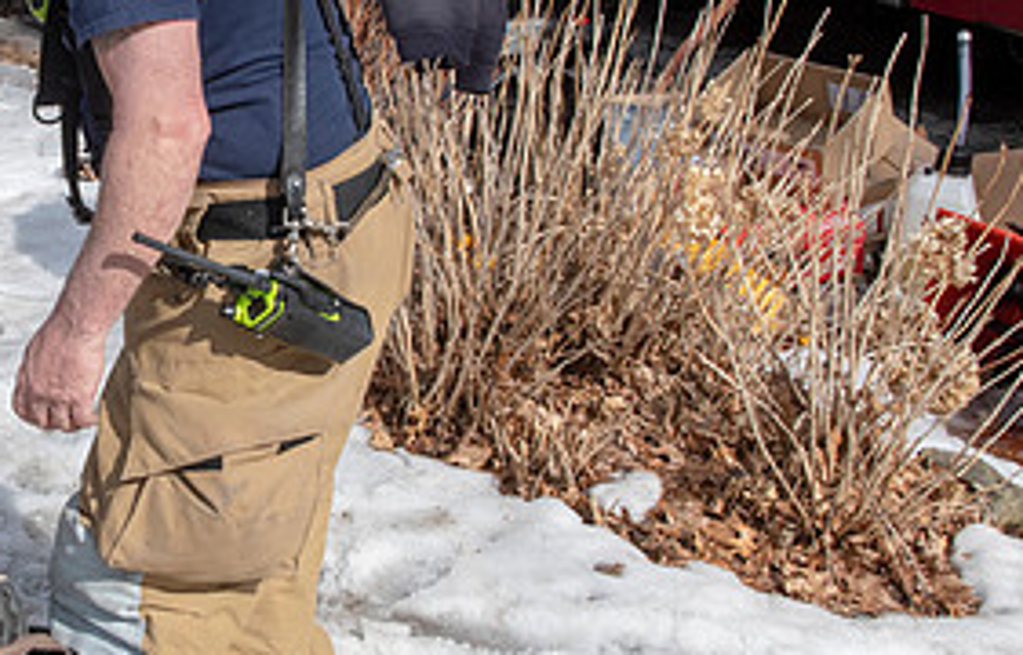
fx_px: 1797
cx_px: 72
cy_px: 223
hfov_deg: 30.2
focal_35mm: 64
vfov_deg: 20.6
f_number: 9
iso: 640
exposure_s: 1/1600
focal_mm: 18
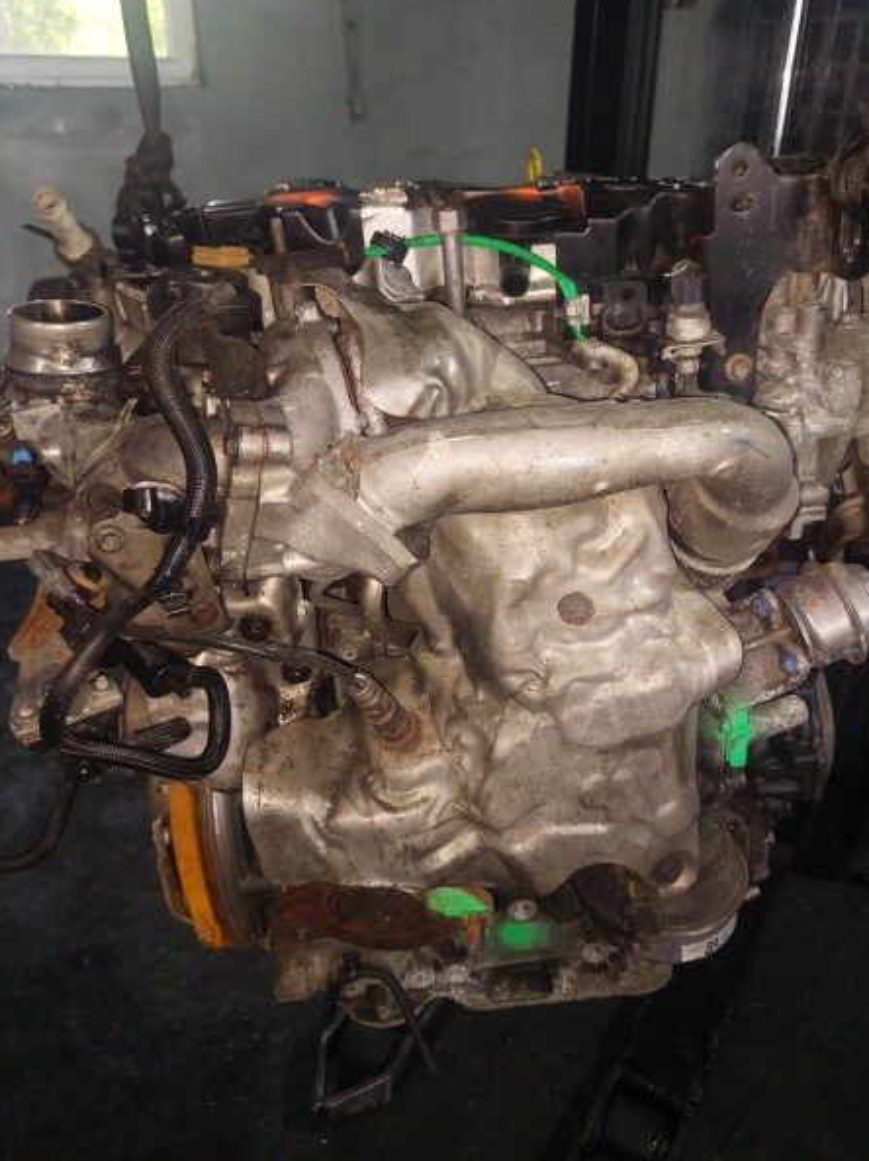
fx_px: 905
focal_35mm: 27
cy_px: 536
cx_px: 452
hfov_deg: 51.3
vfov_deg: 65.3
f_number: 1.8
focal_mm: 5.23
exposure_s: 1/100
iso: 250
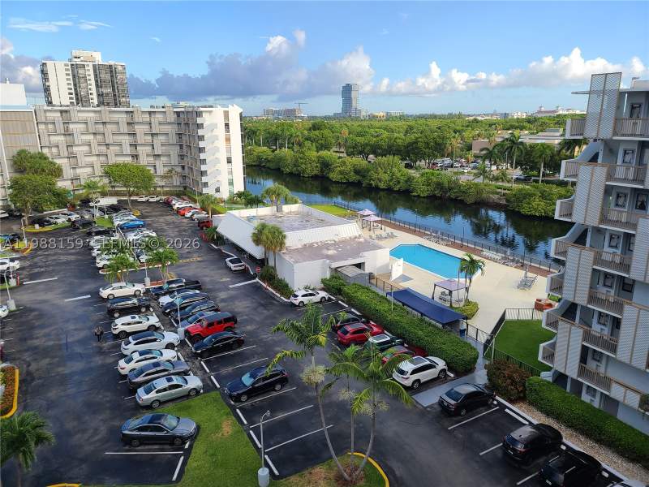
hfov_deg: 69.4
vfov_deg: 54.9
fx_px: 469
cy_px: 244
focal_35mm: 25
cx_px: 324
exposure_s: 1/337
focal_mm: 7
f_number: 1.8
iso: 16
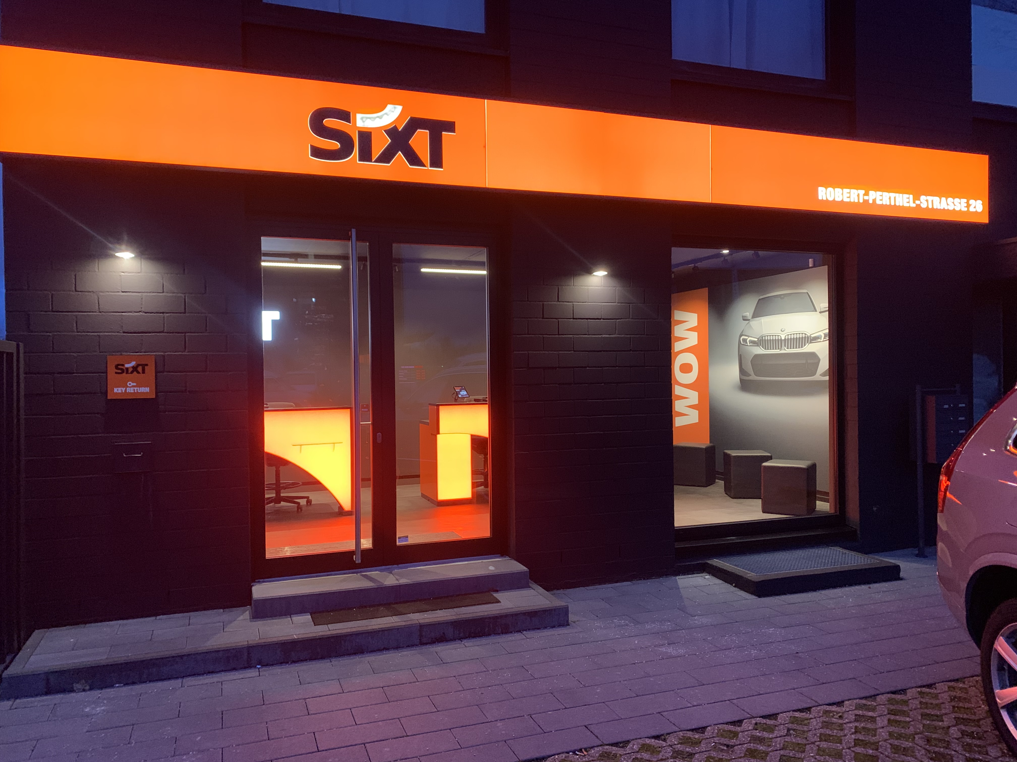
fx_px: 764
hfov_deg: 67.3
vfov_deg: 53.1
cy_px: 381
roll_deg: +0.3
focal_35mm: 26
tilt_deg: -0.7
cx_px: 508
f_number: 1.8
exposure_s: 1/30
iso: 500
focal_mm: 4.25
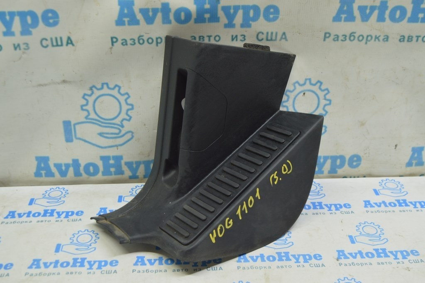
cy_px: 142
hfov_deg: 43.6
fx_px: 531
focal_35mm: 45
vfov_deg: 29.8
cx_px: 212
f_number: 5.6
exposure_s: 1/20
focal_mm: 30
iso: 400
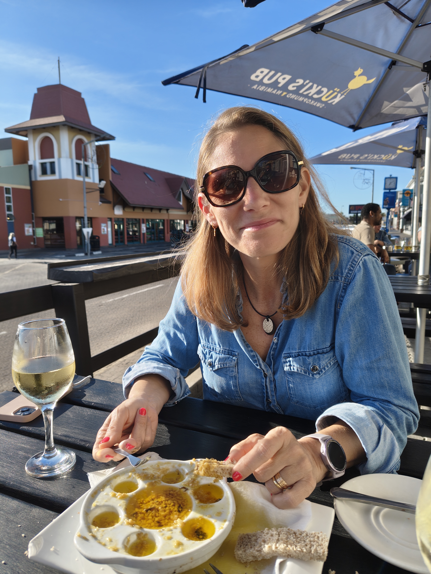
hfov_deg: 56.8
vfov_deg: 71.6
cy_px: 287
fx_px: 398
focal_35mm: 24
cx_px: 216
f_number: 1.88
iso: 50
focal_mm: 5.56
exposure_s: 1/621
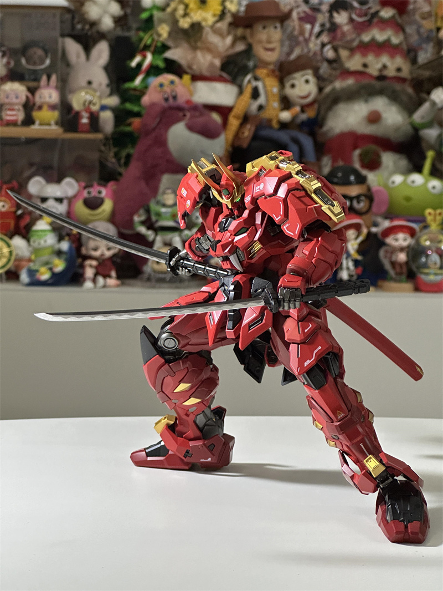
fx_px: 1313
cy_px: 296
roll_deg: -1.3
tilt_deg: -5.4
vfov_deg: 25.3
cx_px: 222
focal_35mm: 77
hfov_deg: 19.1
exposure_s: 1/50
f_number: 2.8
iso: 640
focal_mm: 9
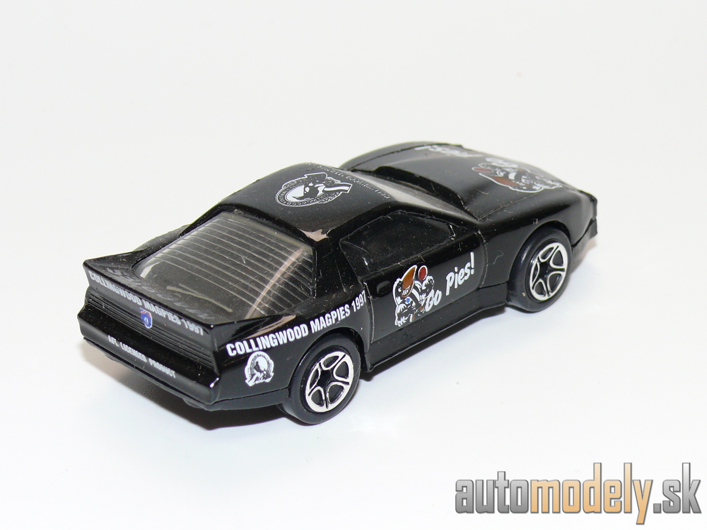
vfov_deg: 15.2
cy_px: 265
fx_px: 1981
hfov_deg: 20.2
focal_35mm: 97
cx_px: 354
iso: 100
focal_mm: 13
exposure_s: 1/30
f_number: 4
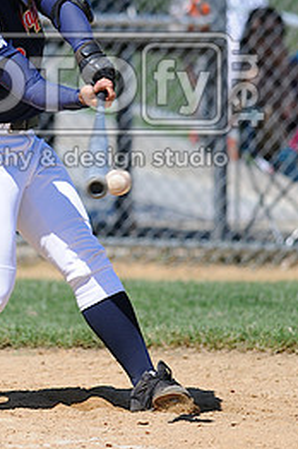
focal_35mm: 773
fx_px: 9623
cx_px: 45
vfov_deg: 2.7
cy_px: 94
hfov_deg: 1.8
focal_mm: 300
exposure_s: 1/2000
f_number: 4
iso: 200
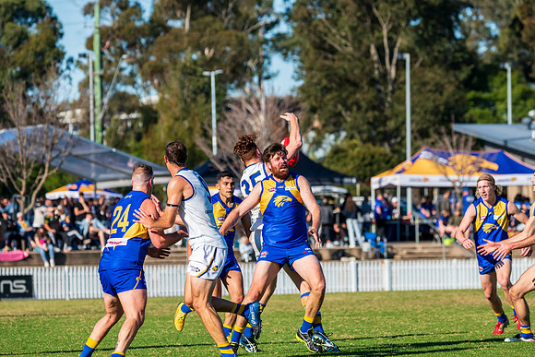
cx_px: 268
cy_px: 178
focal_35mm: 260
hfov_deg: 7.9
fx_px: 3865
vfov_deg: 5.3
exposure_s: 1/2000
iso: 800
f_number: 8
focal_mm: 260
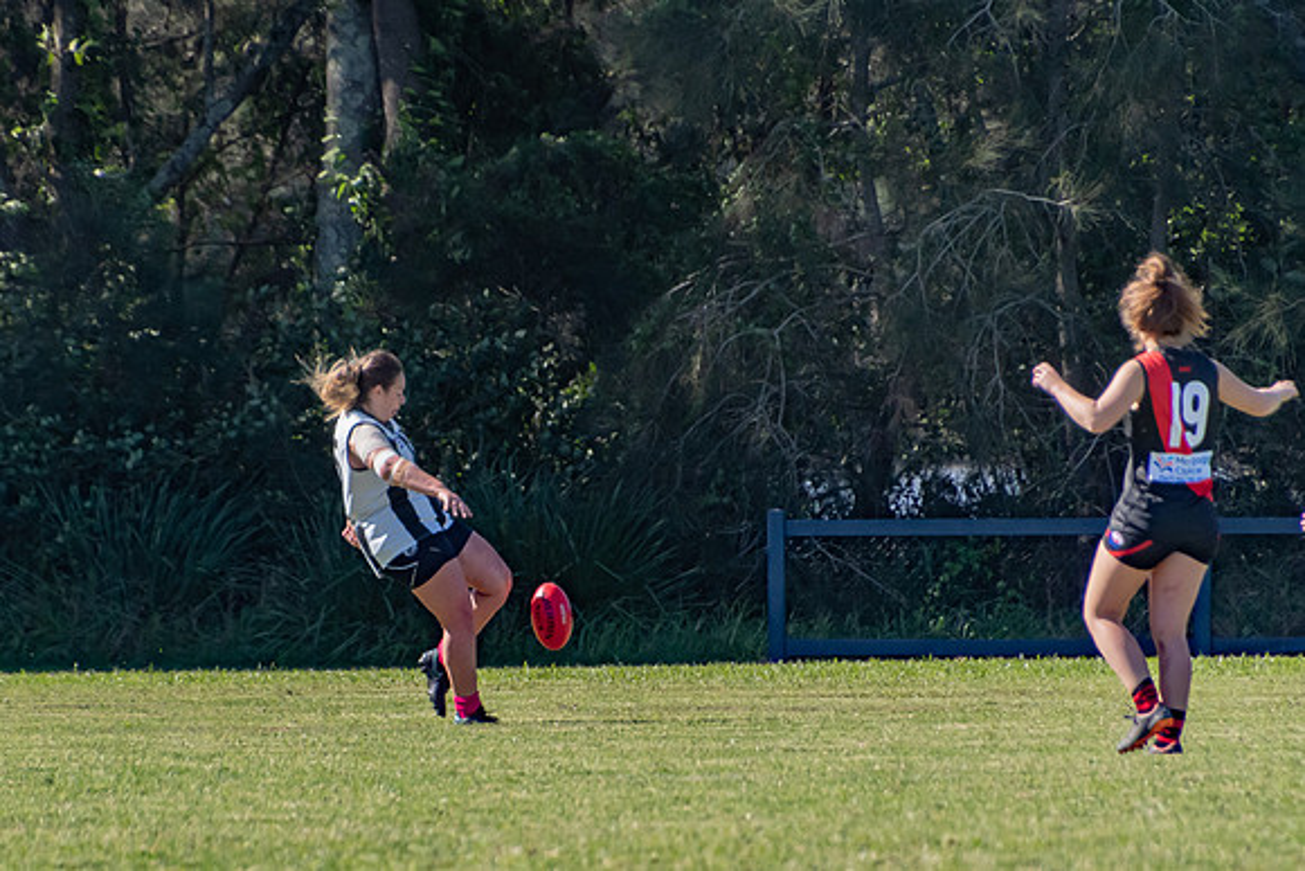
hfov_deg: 2.6
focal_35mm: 796
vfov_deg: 1.7
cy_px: 505
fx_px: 28842
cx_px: 444
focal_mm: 400
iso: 800
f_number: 6.3
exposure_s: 1/2000
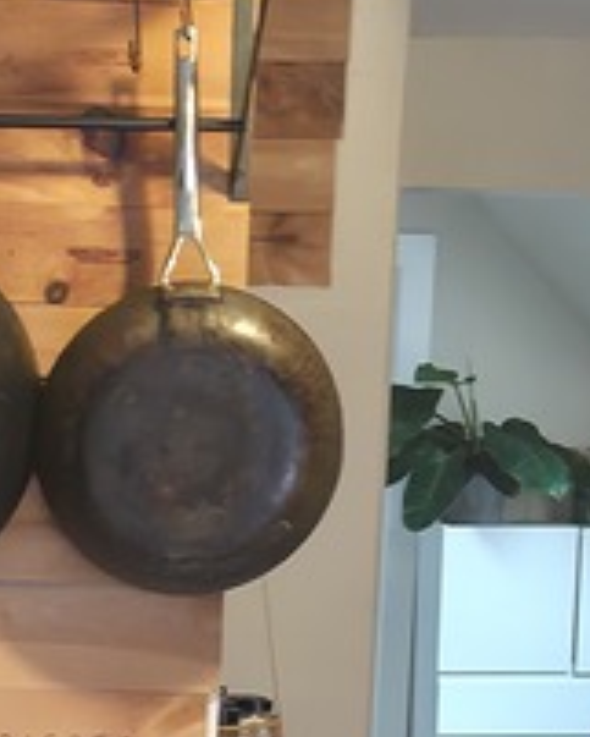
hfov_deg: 16.7
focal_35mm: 91
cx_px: 51
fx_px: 1985
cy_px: 770
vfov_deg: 20.2
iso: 160
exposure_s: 1/30
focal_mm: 2.2
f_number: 1.9
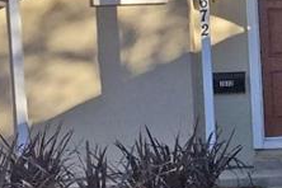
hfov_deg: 9.5
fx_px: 1598
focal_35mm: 204
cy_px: 168
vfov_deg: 6.7
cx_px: 550
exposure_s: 1/920
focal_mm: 4.15
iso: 32
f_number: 2.2
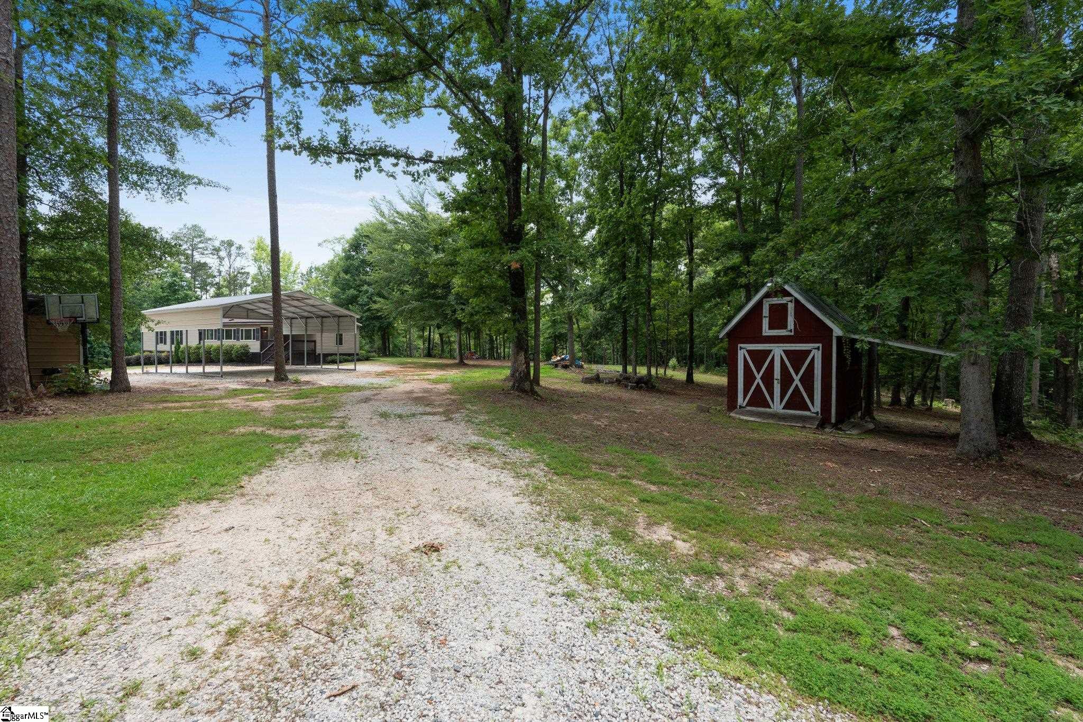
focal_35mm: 16
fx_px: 481
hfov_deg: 96.7
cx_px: 542
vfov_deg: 73.7
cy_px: 361
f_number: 9
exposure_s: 1/200
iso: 250
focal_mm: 16
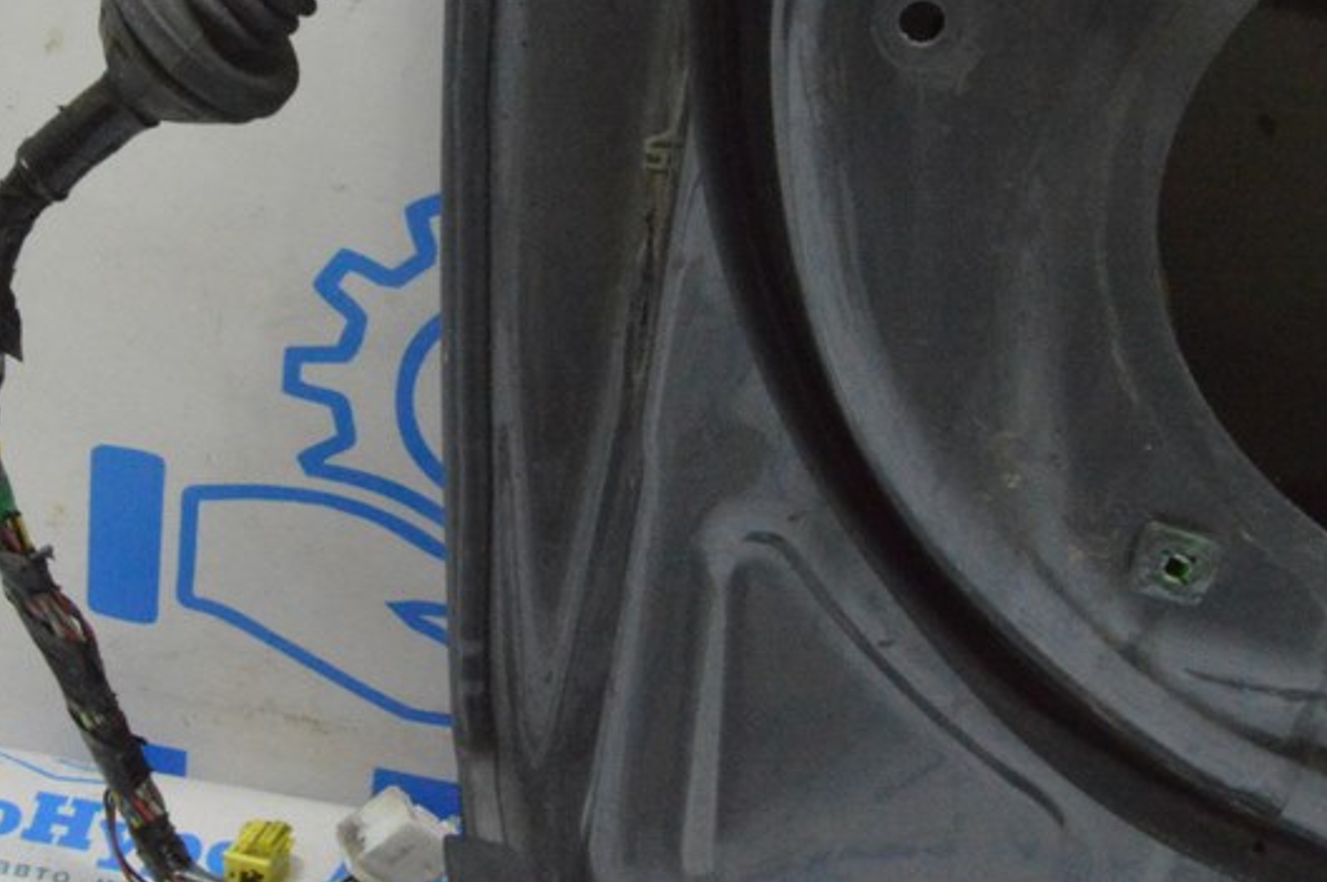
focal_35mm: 64
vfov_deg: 21.1
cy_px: 240
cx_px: 344
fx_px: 2357
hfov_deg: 30.9
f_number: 20
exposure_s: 1/15
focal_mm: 22
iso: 6400
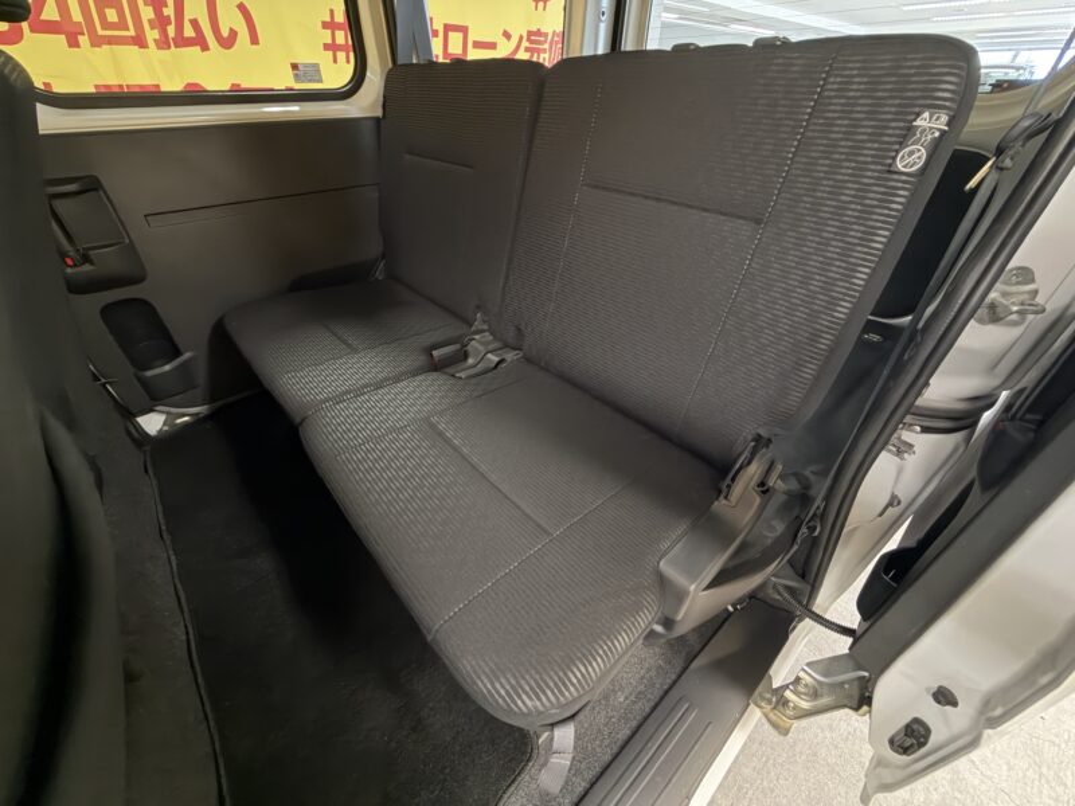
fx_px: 435
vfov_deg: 85.7
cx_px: 538
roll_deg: +0.0
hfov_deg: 102.1
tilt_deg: -36.0
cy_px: 403
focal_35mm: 14
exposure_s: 1/17
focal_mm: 2.22
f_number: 2.2
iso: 640
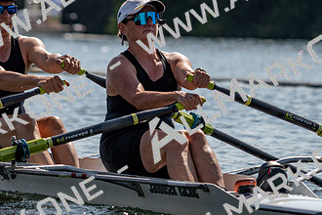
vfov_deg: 3.1
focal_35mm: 440
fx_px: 3935
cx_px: 65
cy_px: 71
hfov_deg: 4.7
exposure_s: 1/1600
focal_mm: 250
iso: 125
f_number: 5.6
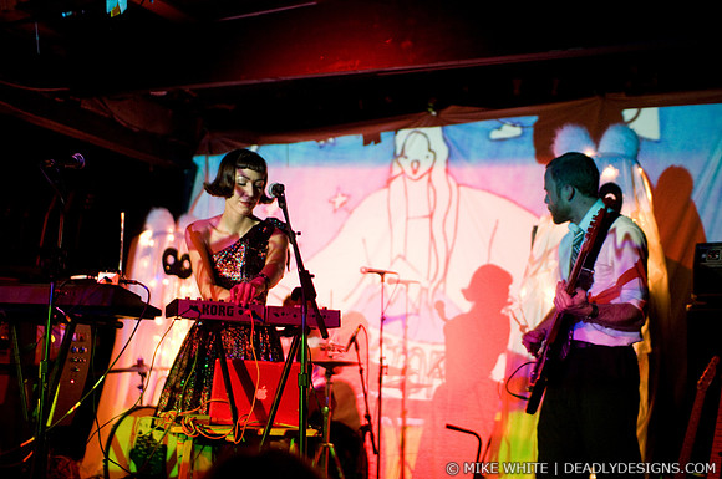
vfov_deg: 29.8
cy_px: 240
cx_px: 361
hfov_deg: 43.7
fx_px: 901
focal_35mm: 45
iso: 1000
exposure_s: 1/60
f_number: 1.4
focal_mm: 30
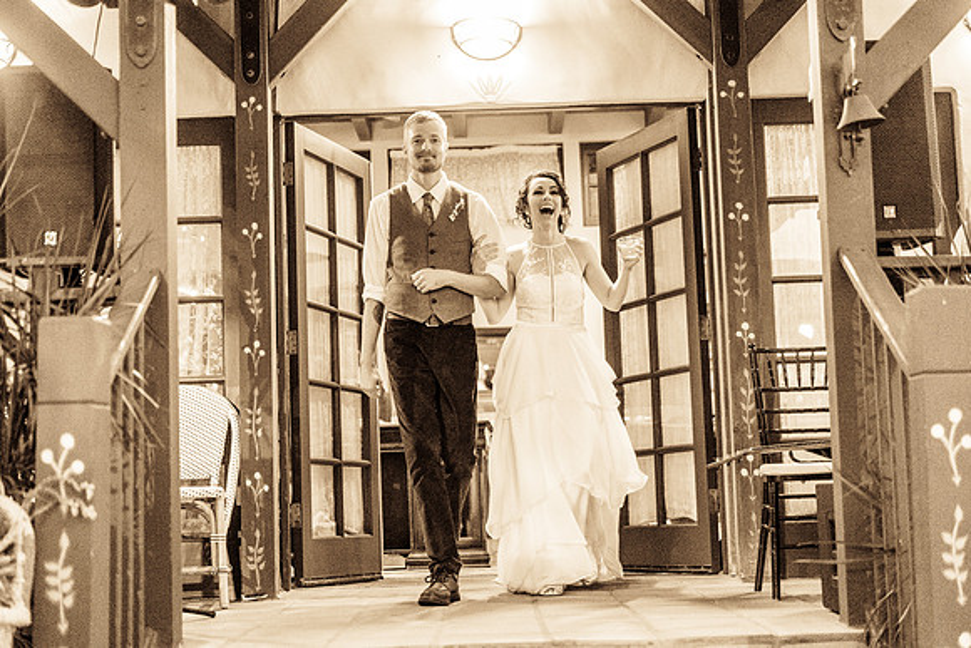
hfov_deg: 32.2
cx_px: 485
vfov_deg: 21.8
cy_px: 311
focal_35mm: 62
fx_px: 1684
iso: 2500
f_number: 1.8
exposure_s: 1/200
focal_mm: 55
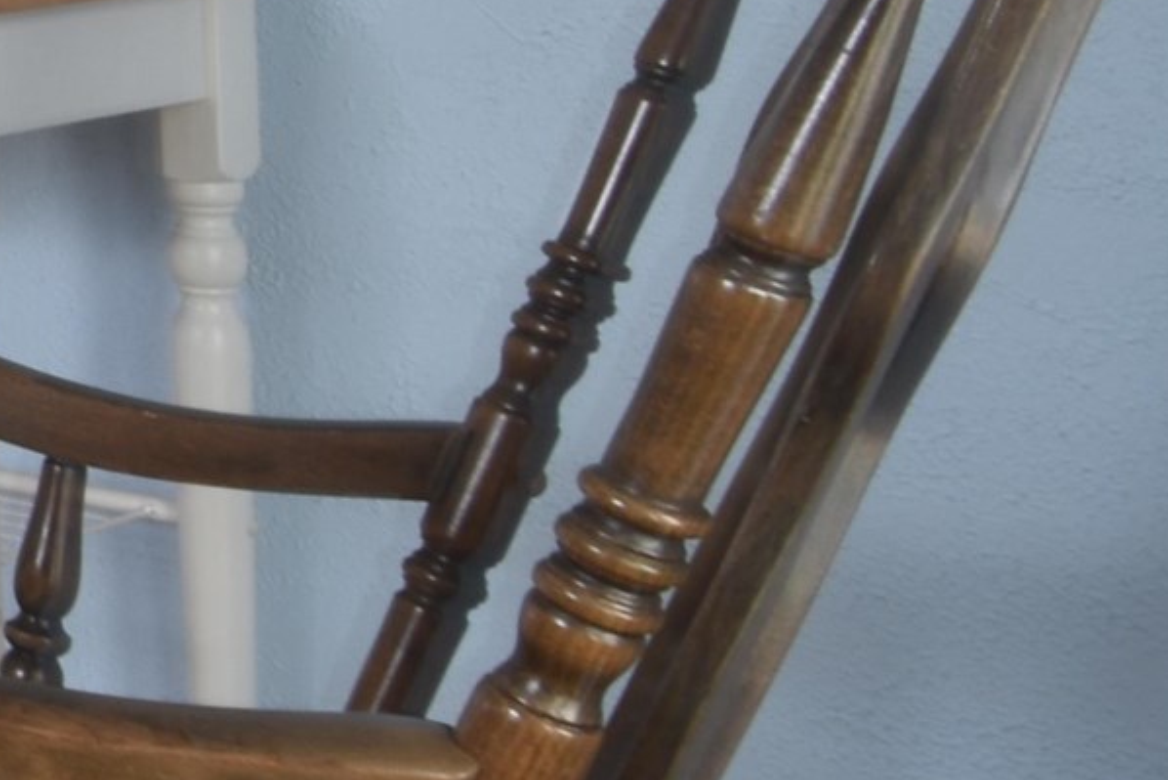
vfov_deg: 16.8
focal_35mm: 77
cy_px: -217
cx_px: -1461
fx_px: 2499
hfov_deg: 16.1
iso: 100
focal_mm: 10
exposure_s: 3
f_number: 20
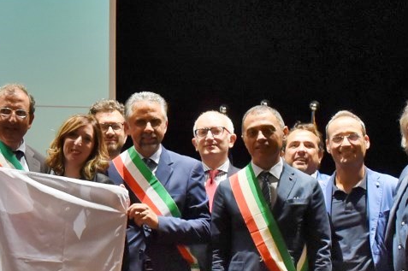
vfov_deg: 15.2
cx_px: -98
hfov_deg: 21.3
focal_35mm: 88
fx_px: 996
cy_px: 278
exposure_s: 1/125
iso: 1600
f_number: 4
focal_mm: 28
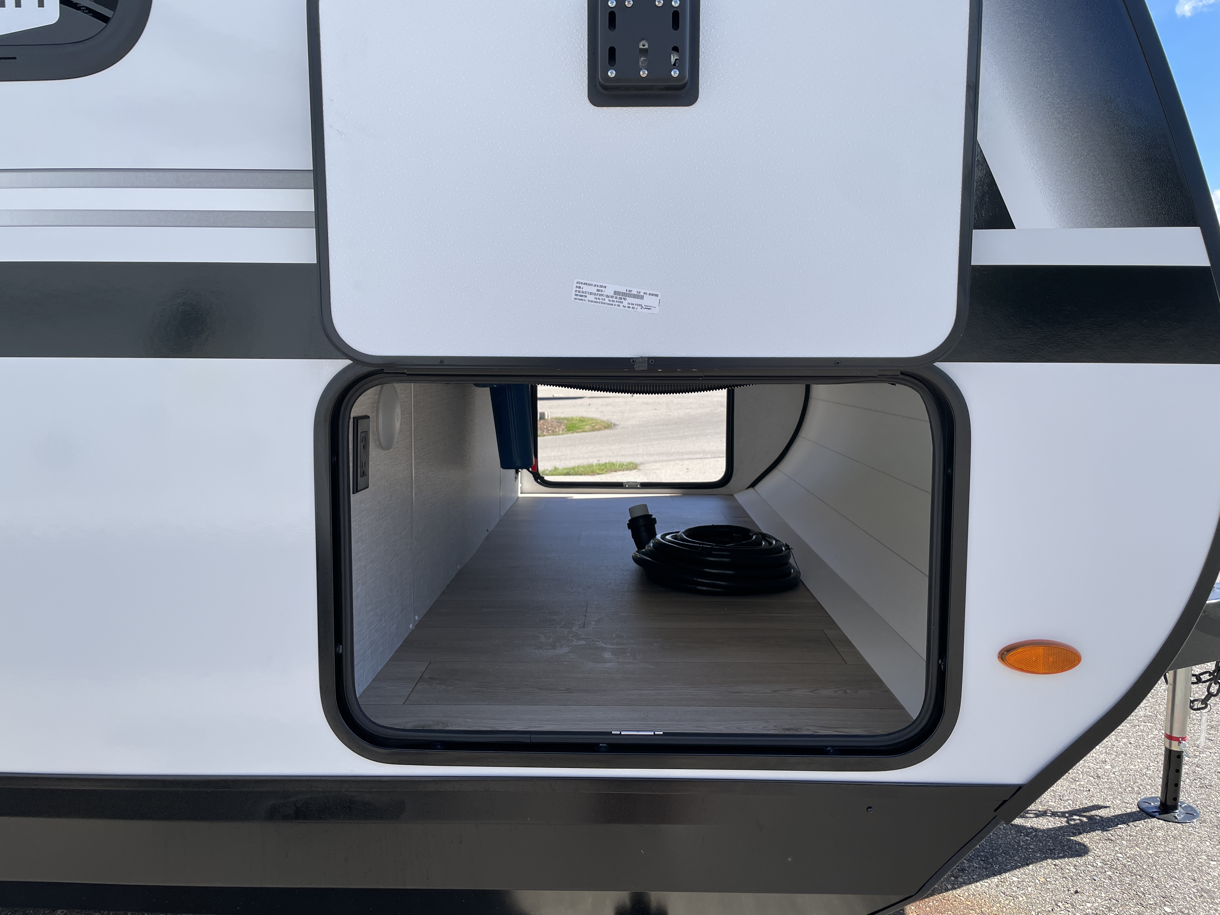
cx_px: 610
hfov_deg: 67.3
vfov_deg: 53.1
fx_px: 916
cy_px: 458
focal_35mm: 26
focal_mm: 4.2
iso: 32
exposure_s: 1/1490
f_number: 1.6
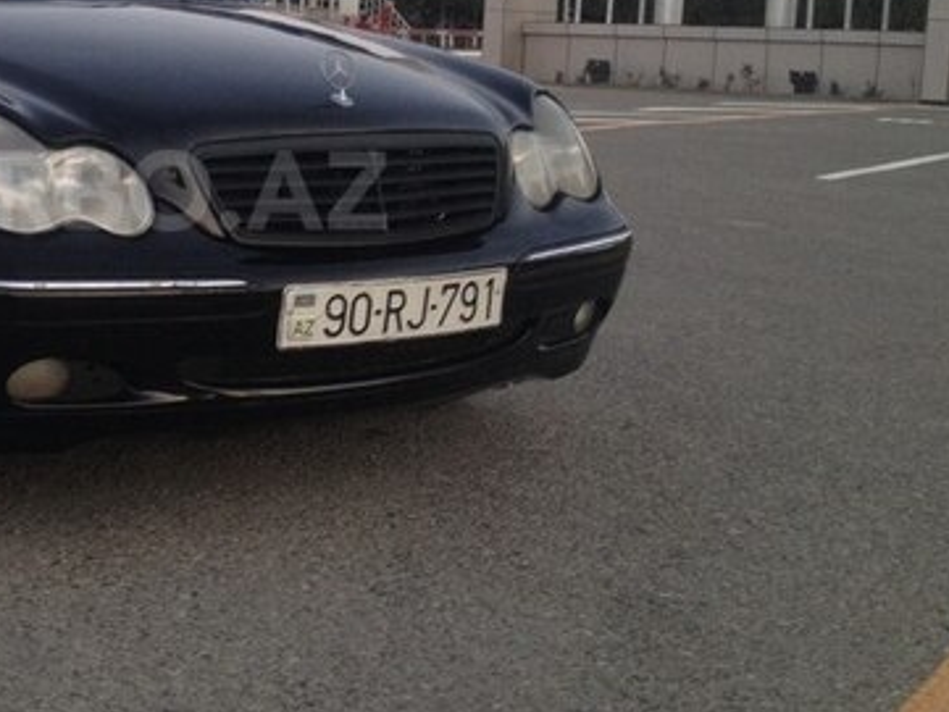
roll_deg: -2.3
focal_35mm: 64
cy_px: 190
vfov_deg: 22.8
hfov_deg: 29.2
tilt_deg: -8.0
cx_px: 118
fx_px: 1755
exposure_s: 1/20
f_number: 2.4
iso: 100
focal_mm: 4.28
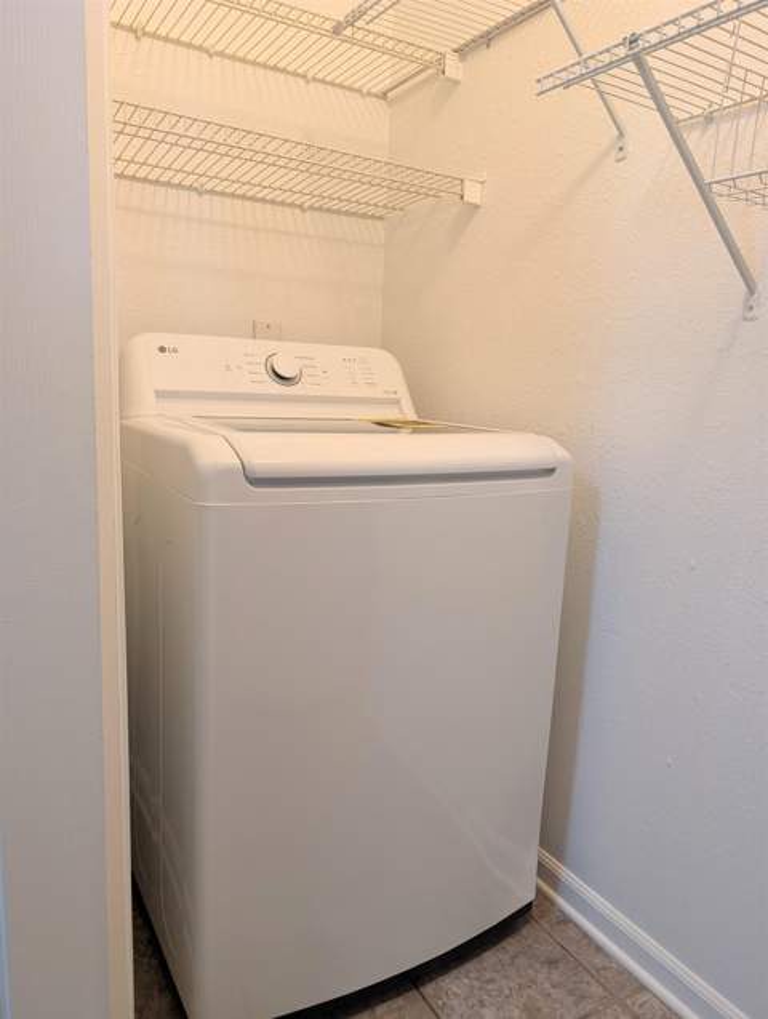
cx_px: 384
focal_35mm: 24
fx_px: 708
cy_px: 510
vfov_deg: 71.5
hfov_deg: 57.0
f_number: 1.68
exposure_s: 1/30
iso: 101
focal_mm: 6.9
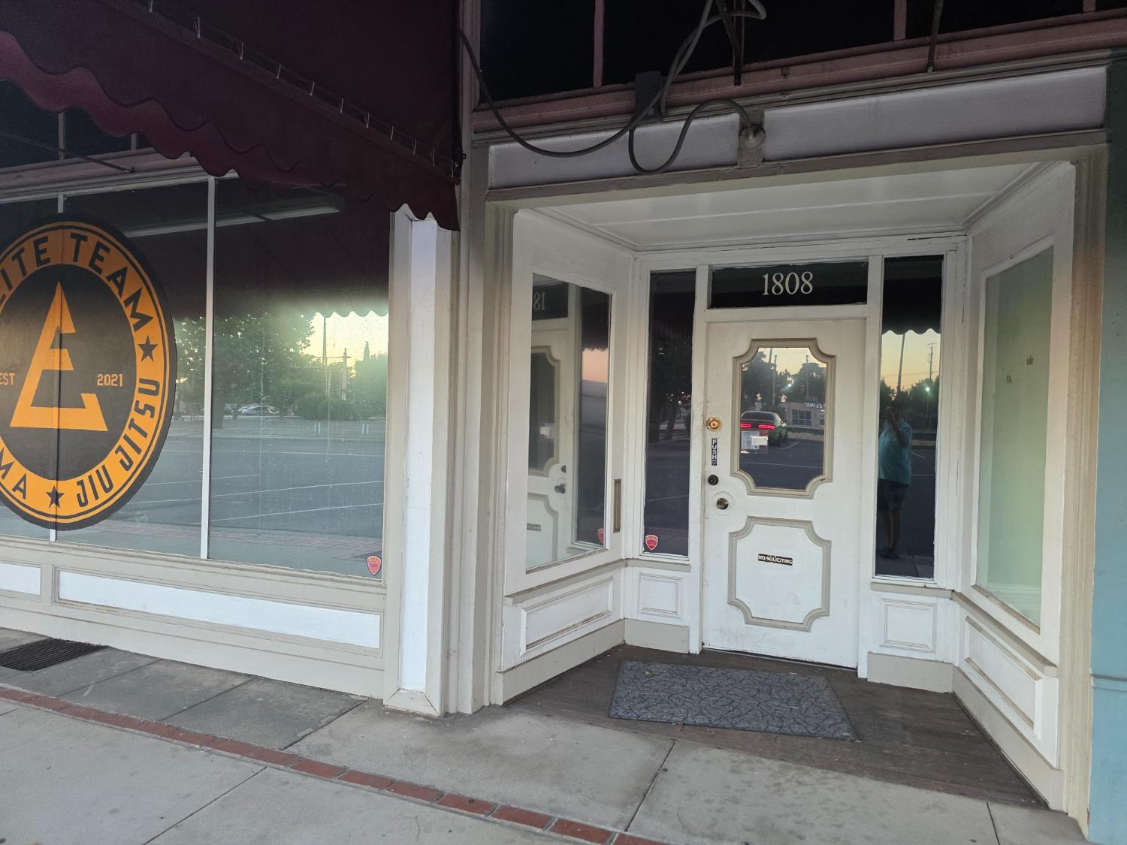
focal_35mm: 23
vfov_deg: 58.9
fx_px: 749
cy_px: 422
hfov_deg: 73.9
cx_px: 564
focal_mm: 6.3
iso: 250
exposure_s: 1/120
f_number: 1.7
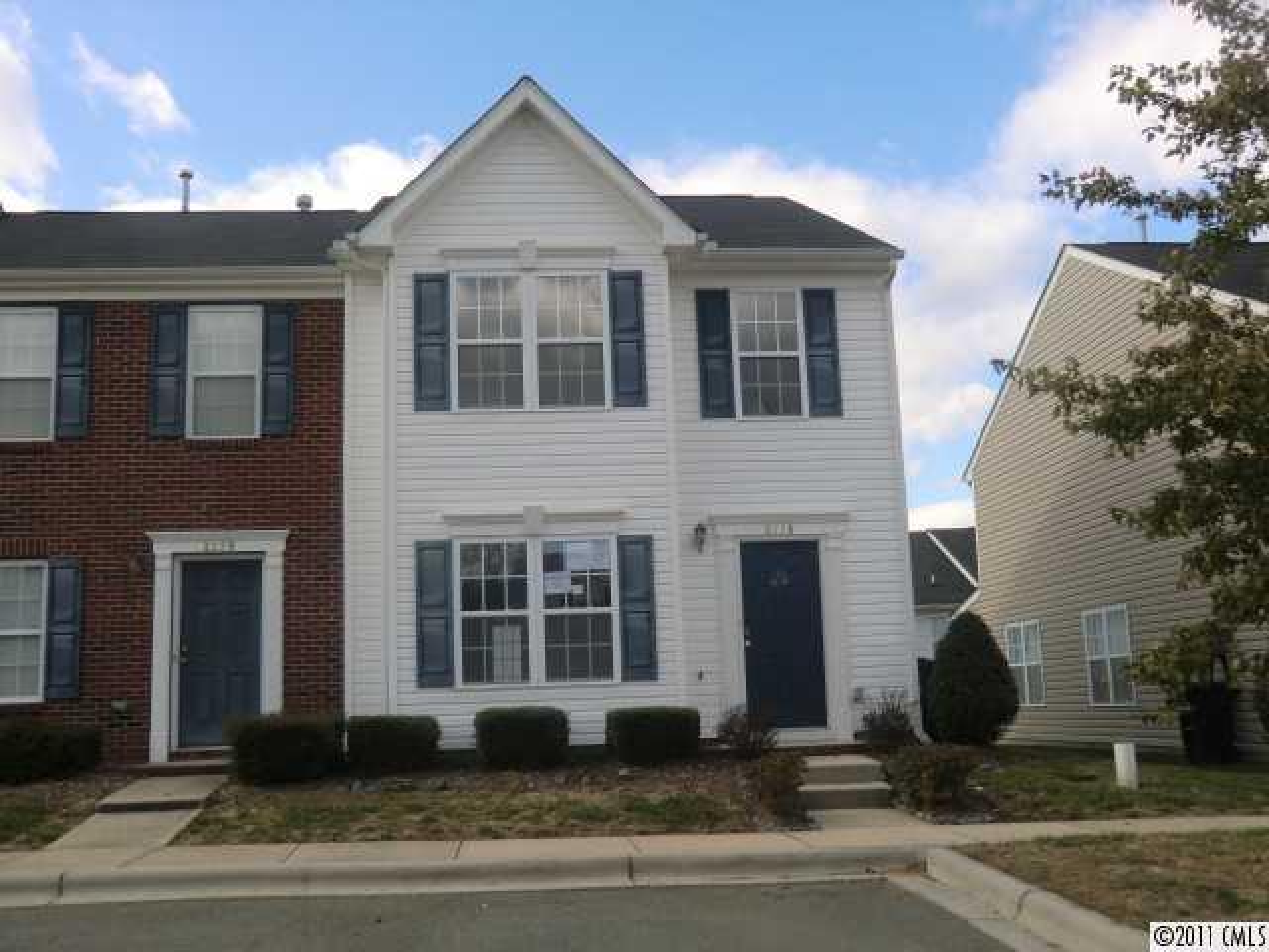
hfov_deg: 54.0
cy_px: 476
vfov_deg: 41.8
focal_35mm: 34
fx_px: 1246
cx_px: 634
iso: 64
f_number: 3.6
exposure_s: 1/400
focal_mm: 6.1
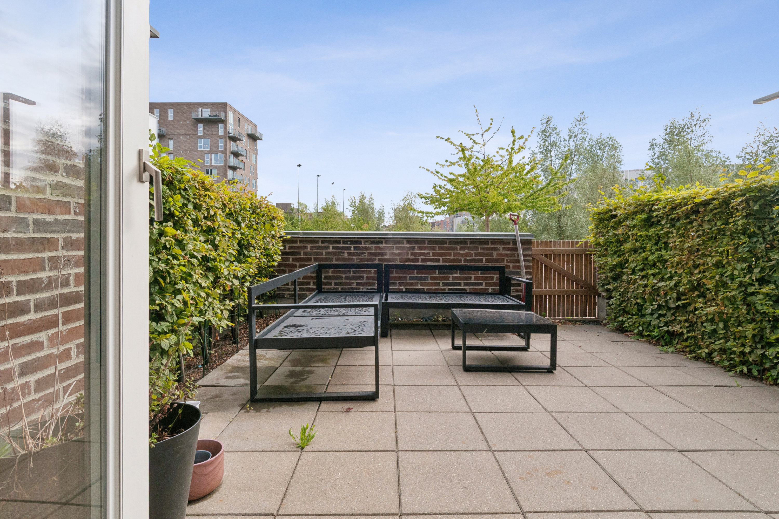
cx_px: 390
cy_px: 260
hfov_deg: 90.0
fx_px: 389
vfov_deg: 67.4
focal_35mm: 18
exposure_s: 1/400
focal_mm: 12
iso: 250
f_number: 10
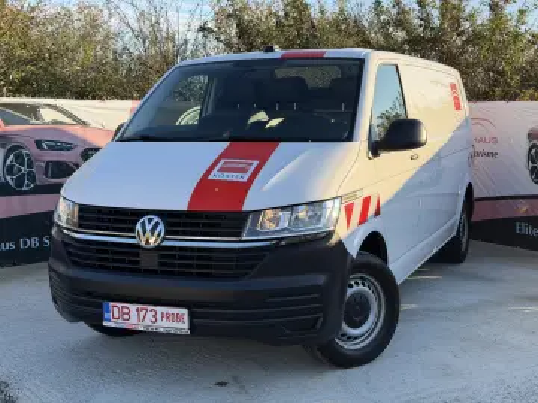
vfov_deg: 30.3
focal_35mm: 48
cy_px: 202
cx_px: 269
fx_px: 746
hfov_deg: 39.7
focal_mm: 6.76
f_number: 1.78
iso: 80
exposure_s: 1/1513
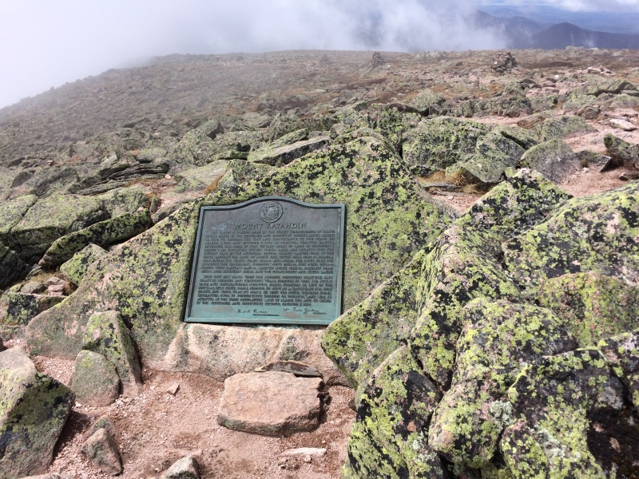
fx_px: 535
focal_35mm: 29
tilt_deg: -27.0
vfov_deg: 48.2
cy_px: 240
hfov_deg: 61.7
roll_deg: -1.3
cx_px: 320
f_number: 2.2
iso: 32
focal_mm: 4.15
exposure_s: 1/2740
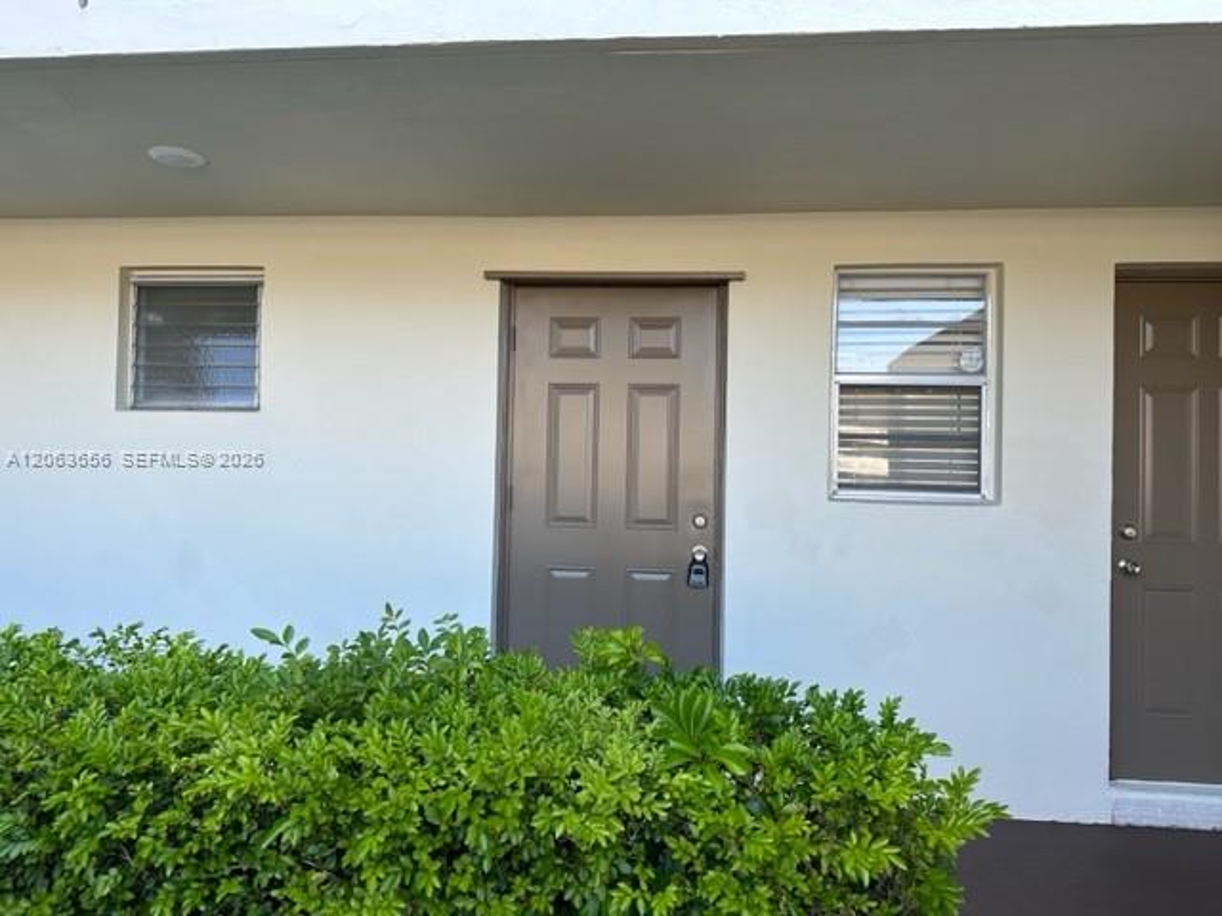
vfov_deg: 56.8
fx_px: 847
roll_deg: -0.9
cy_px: 458
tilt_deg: +1.3
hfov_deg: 71.6
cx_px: 611
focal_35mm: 24
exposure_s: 1/467
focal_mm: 6.86
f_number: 1.78
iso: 80
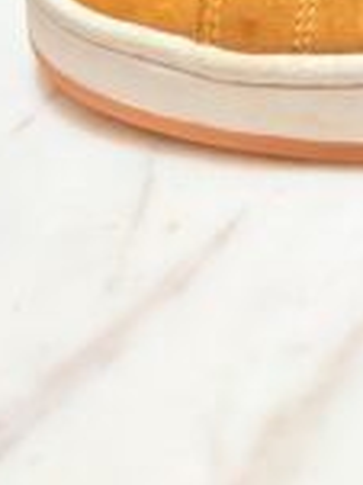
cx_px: 649
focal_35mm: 91
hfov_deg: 14.3
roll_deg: +1.1
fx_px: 1274
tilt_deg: -15.6
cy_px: -413
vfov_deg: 17.2
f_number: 1.78
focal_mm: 6.76
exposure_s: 1/50
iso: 640
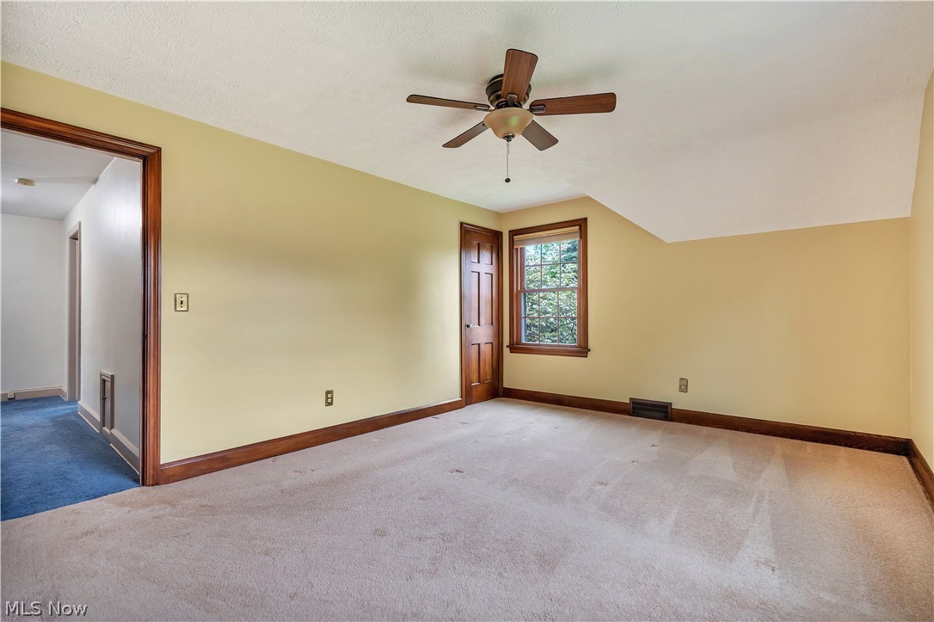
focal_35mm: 16
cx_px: 467
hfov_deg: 96.8
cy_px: 311
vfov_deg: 73.7
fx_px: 415
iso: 400
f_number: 3.2
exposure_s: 1/40
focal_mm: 16
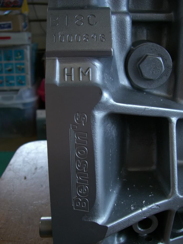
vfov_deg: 49.0
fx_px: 268
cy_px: 122
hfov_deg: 37.7
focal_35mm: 38
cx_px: 92
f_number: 2.7
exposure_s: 1/125
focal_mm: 6.2
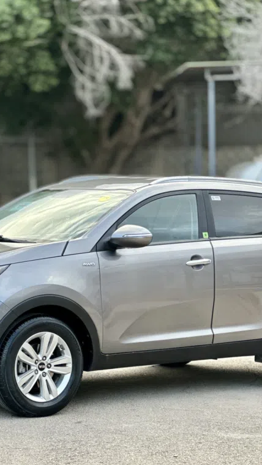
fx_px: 1394
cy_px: 234
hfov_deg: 10.7
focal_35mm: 113
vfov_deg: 18.9
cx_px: 93
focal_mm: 9
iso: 125
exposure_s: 1/121
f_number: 2.8
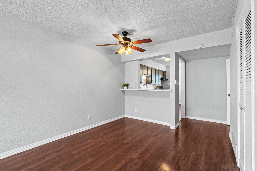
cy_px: 86
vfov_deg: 73.7
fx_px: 114
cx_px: 128
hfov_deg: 96.7
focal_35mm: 16
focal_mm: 16
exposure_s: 1/13
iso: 2000
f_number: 8
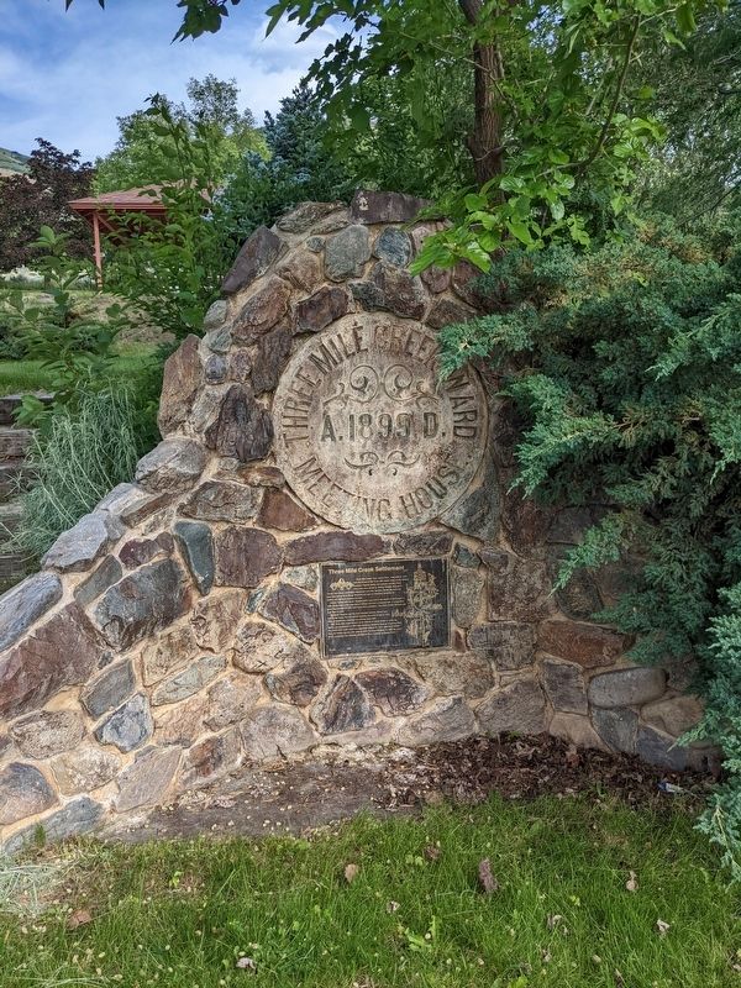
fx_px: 771
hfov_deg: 51.4
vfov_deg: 65.3
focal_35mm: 27
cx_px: 370
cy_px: 494
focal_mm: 4.38
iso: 52
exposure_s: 1/2597
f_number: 1.73
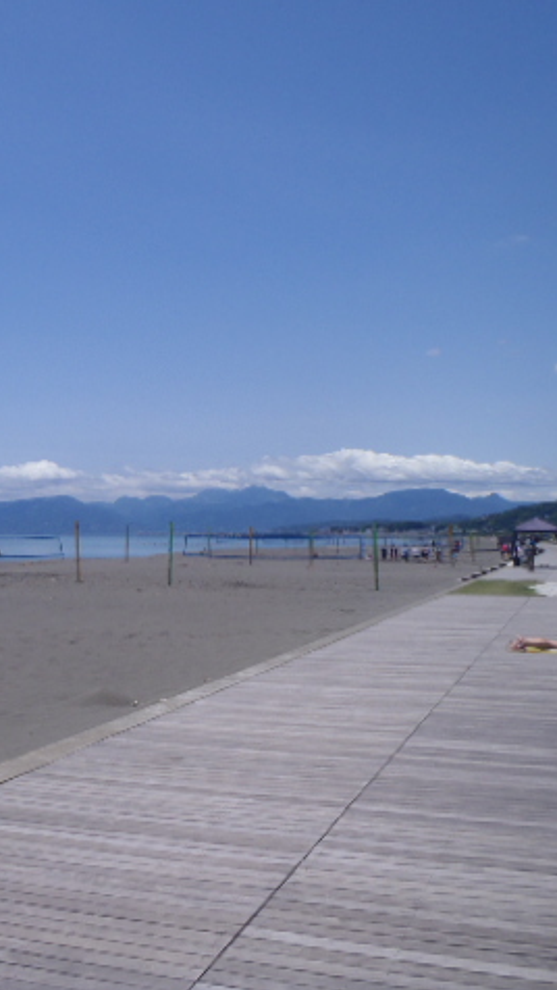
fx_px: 1076
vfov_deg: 49.4
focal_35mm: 41
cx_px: 71
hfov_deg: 28.1
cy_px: 493
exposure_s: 1/160
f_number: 10
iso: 80
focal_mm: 5
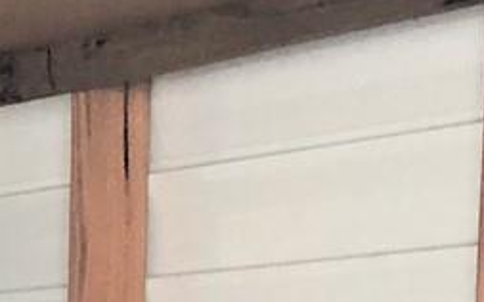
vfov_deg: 6.4
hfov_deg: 9.5
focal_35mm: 188
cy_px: 870
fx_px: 2479
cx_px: -781
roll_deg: +1.2
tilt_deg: -10.5
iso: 40
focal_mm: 3.99
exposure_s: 1/20
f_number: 1.8
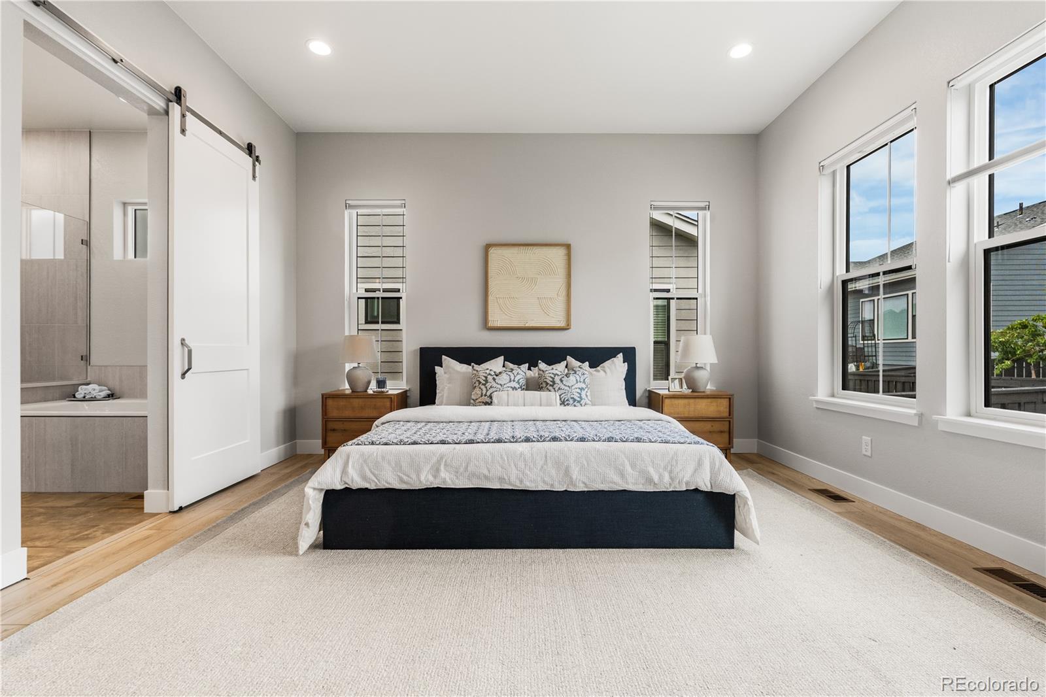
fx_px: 465
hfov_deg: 96.7
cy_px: 348
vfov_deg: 73.7
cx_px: 523
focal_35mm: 16
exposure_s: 1/30
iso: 500
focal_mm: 16
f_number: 8
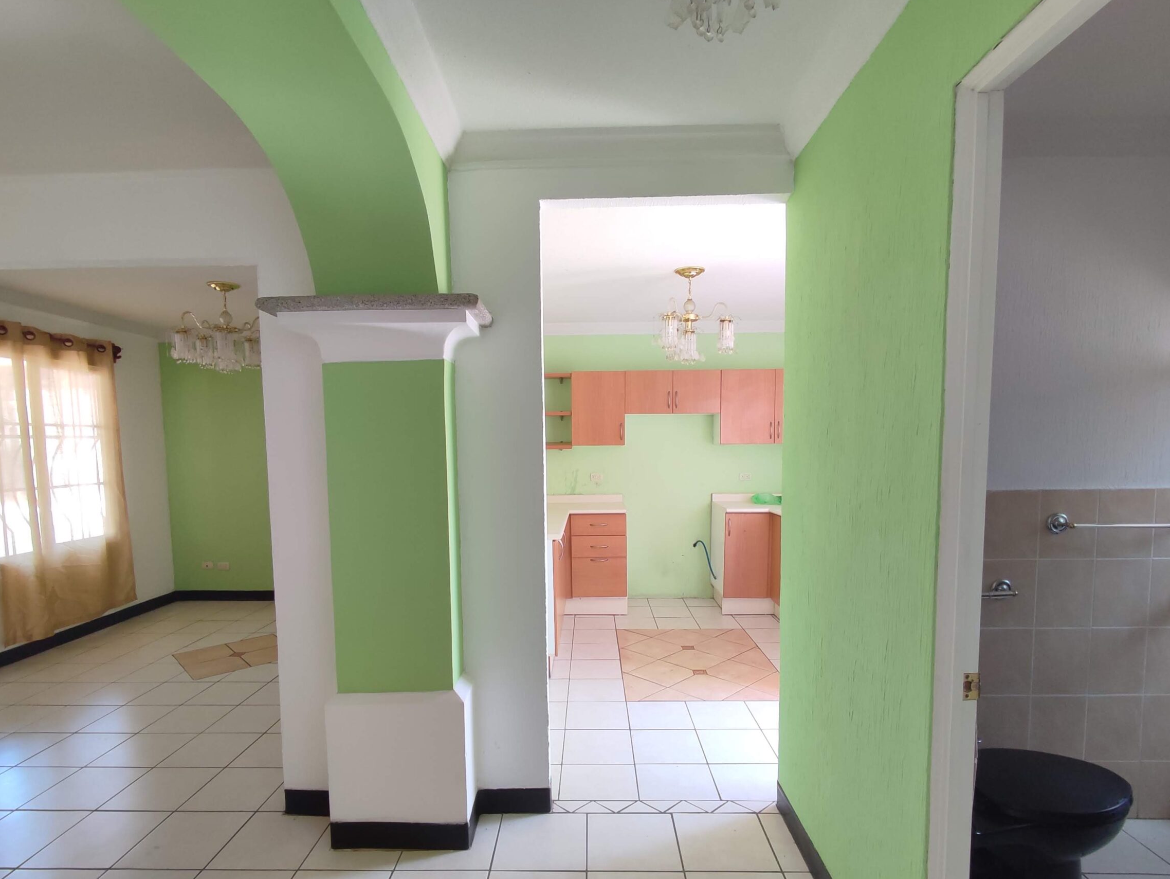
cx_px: 574
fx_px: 609
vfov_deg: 71.4
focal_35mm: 18
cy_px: 489
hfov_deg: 87.7
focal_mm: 1.65
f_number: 2.2
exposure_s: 1/50
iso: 85
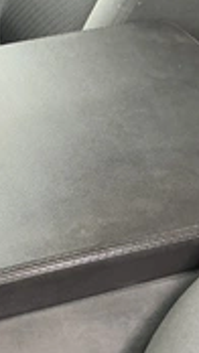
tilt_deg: -42.9
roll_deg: +3.6
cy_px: 195
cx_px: -65
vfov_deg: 30.1
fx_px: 656
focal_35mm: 70
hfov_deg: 16.3
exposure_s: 1/60
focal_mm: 3
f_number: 1.8
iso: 125
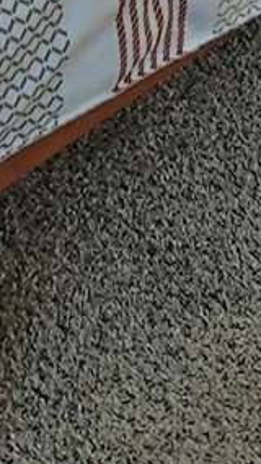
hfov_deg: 7.6
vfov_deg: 10.2
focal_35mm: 158
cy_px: -893
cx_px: 313
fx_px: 1947
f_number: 4.5
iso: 80
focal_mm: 14
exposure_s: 1/80
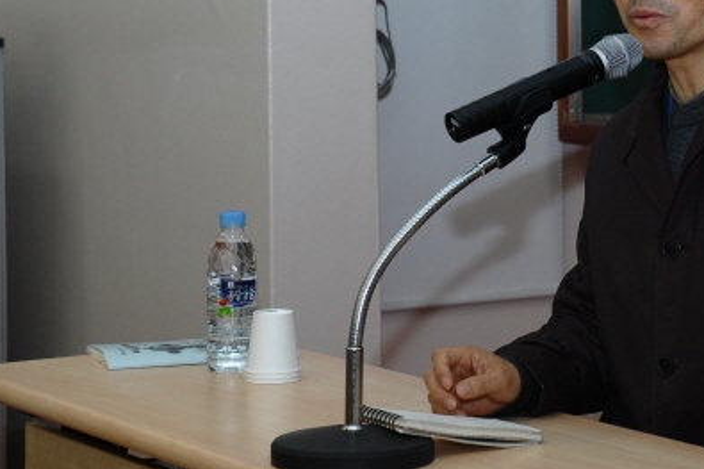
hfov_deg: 18.4
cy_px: 31
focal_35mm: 110
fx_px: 2150
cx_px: 599
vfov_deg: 12.3
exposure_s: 1/125
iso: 800
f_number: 5.6
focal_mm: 58
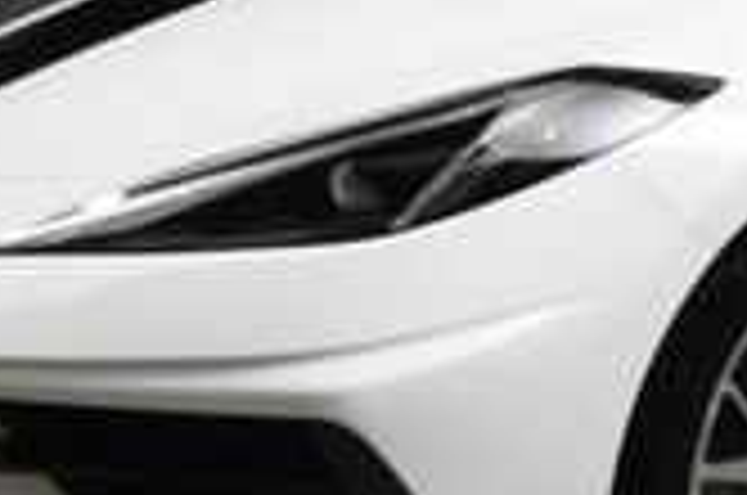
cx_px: 900
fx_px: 2879
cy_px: 126
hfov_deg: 14.3
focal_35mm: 139
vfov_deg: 9.8
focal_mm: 24
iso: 100
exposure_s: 1/160
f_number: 13
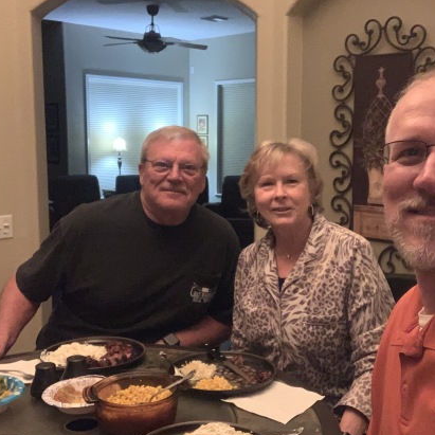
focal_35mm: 44
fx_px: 626
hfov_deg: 38.3
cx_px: 244
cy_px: 219
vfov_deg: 38.3
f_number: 2.2
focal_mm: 2.87
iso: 500
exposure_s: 1/24
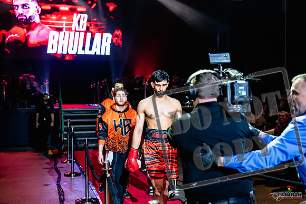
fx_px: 434
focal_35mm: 51
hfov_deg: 38.9
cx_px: 153
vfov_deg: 26.5
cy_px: 102
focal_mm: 51
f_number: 2.8
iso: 5000
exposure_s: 1/320
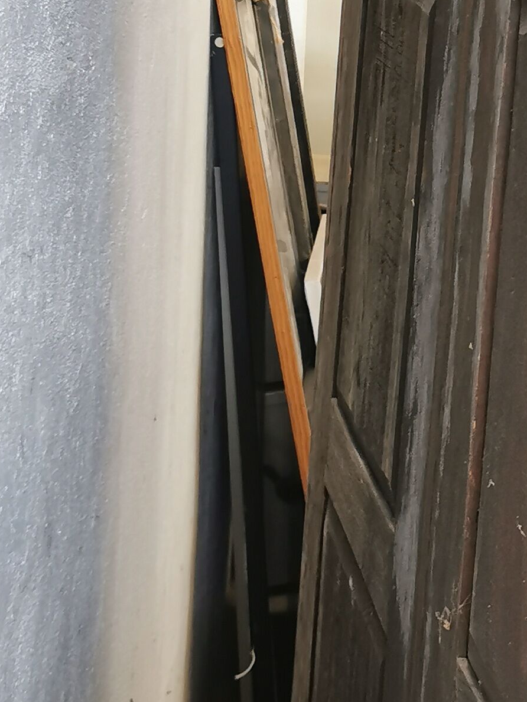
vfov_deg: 21.9
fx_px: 1806
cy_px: 224
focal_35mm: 89
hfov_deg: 16.3
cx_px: 500
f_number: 1.8
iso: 125
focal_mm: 5.58
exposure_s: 1/50
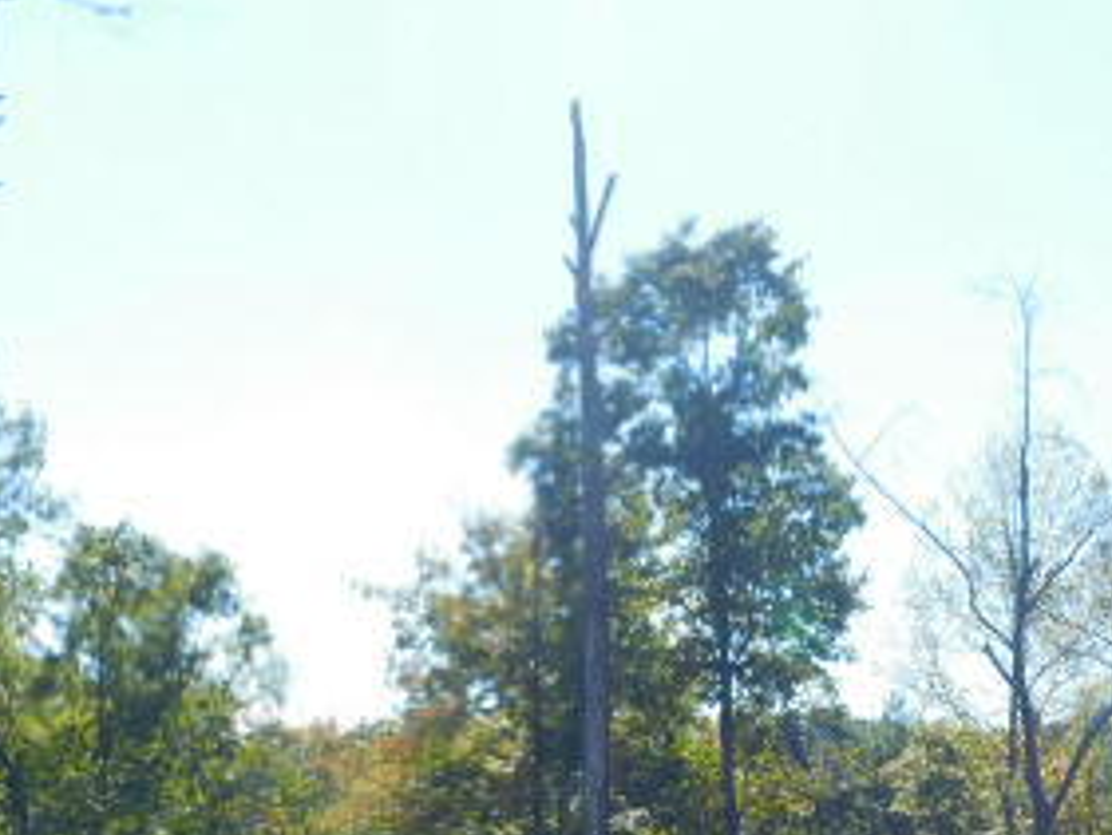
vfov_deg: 17.7
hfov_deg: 23.5
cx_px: 879
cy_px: 780
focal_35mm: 82
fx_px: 2635
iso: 125
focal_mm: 6.3
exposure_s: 1/1000
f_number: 3.5
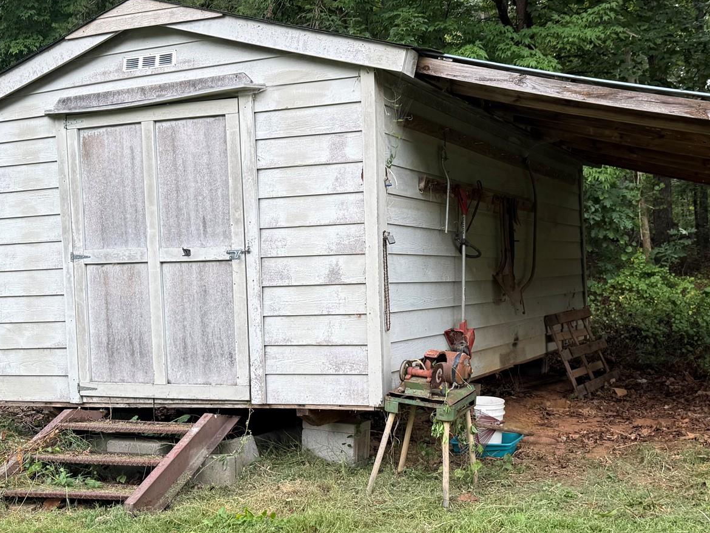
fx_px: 862
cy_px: 296
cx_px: 481
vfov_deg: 34.3
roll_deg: +2.0
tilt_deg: -0.3
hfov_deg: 44.1
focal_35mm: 42
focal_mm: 6.76
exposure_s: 1/423
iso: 80
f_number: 1.78
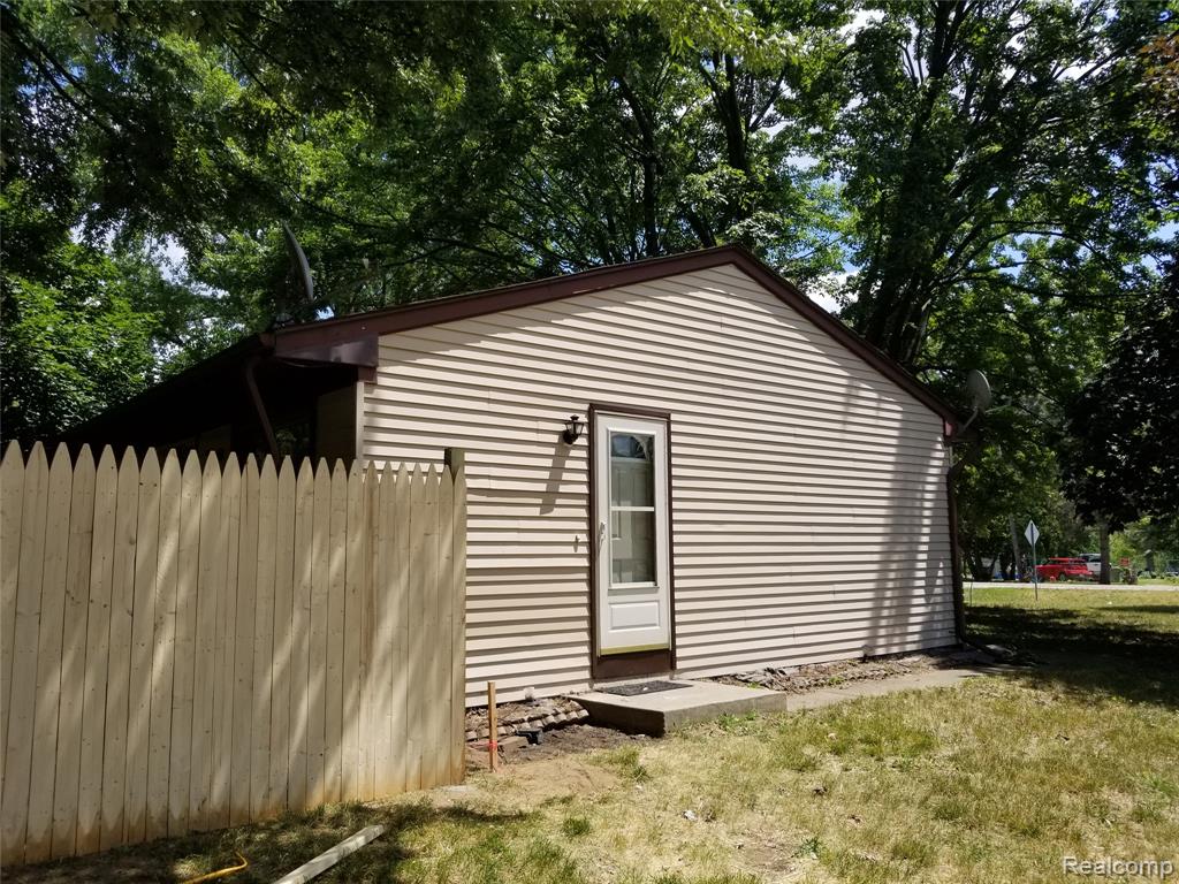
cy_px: 442
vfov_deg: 53.1
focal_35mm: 26
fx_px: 886
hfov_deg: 67.3
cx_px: 590
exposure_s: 1/2104
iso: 50
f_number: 1.7
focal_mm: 4.3
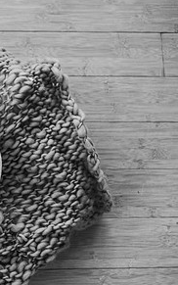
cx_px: -26
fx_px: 551
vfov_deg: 28.9
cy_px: 169
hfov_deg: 17.6
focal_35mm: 71
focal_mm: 32
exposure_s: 1/250
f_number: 3.5
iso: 500
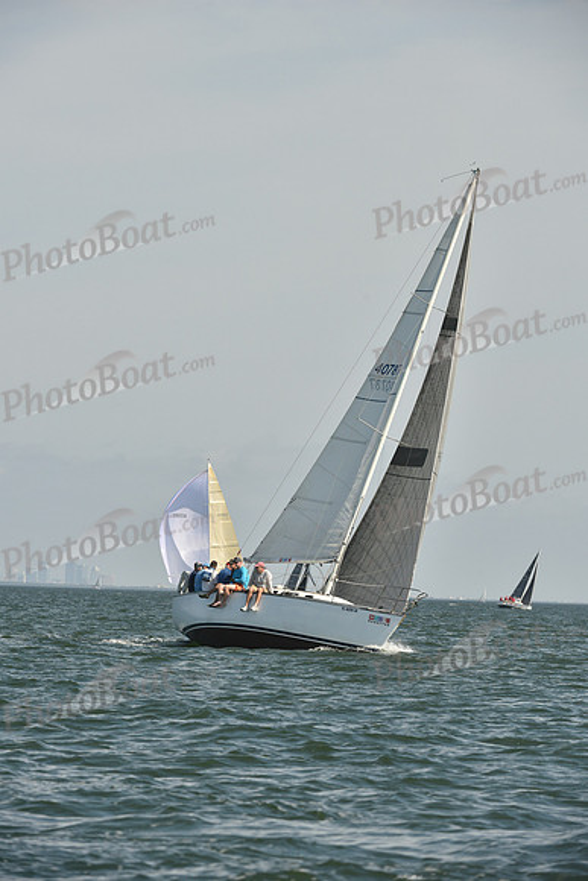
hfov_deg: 5.7
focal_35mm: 240
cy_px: 440
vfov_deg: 8.6
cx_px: 294
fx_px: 5876
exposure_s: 1/1250
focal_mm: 240
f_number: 9
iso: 400
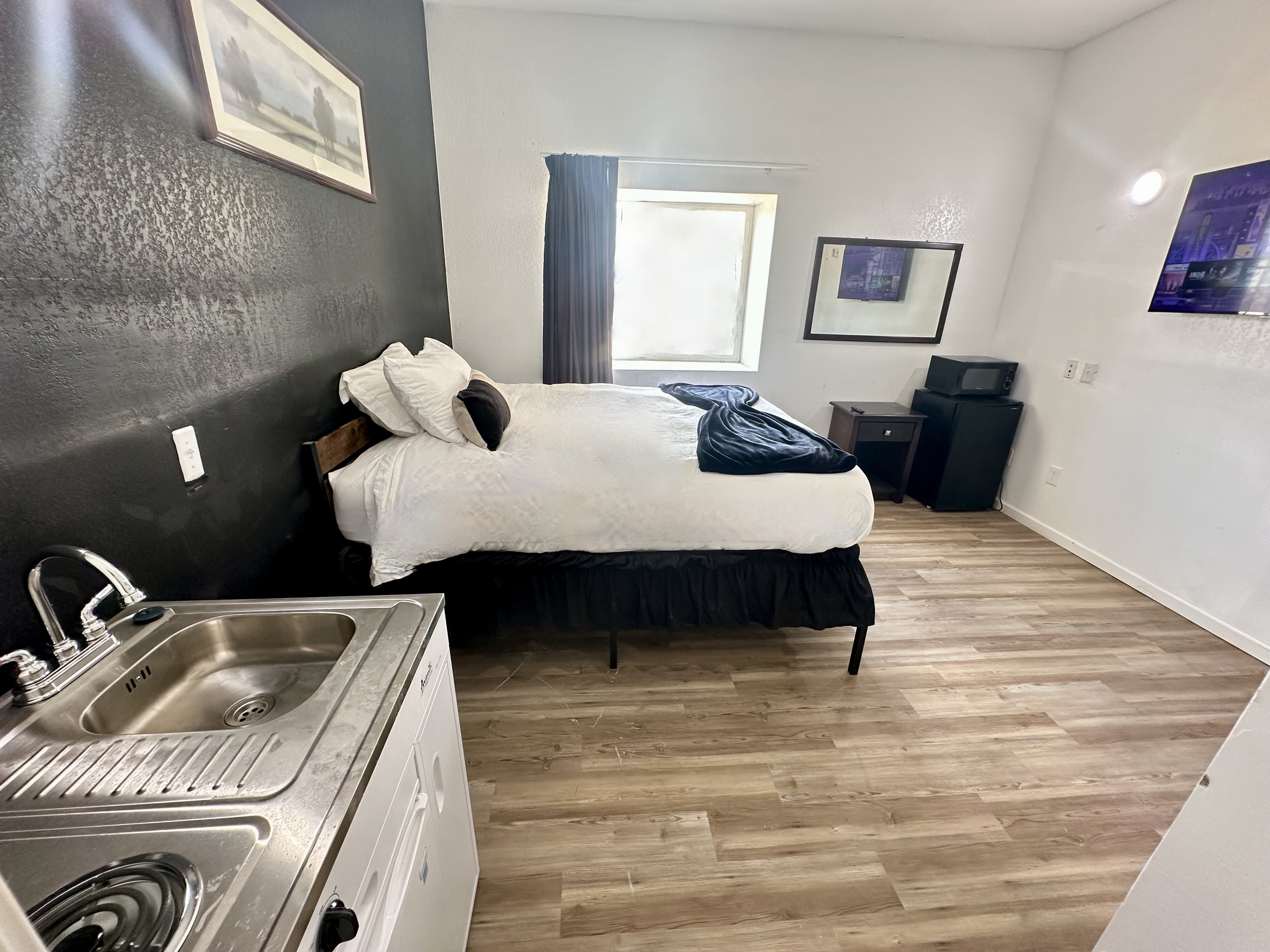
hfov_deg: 102.1
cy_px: 476
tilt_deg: -20.9
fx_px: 514
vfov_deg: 85.7
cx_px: 635
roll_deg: -2.2
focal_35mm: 14
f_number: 2.2
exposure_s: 1/60
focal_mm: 2.22
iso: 250
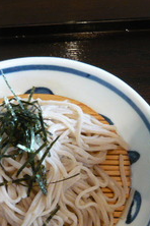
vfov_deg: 31.0
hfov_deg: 20.8
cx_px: 101
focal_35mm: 65
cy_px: 119
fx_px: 406
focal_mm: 5.5
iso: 400
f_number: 2.8
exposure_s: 1/20
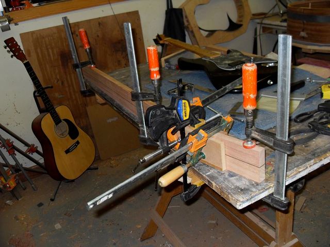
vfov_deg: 40.7
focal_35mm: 35
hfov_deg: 52.6
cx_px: 165
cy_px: 124
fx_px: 334
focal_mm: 6.3
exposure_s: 1/45
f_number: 2.8
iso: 100
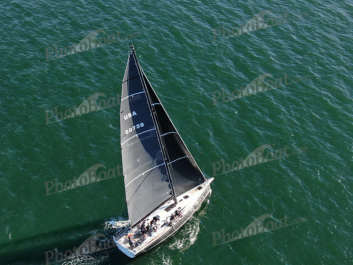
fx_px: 489
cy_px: 132
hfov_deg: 39.7
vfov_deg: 30.3
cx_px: 176
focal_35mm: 48
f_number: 3.8
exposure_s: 1/320
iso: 100
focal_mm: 8.6
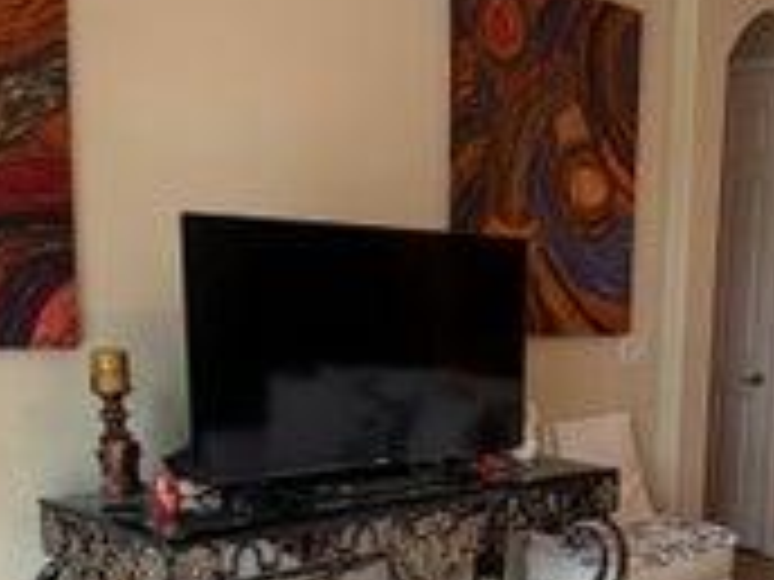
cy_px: 504
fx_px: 1163
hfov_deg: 34.8
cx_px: 693
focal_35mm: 52
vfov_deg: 27.2
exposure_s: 1/60
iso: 200
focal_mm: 2.22
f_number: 2.2
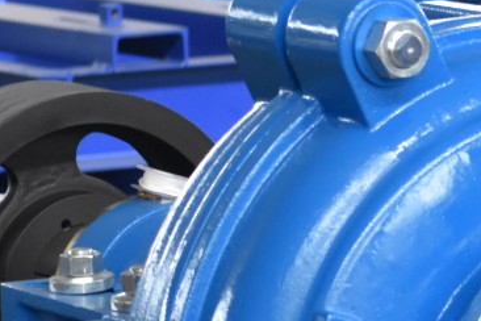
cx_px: 840
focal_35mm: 360
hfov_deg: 5.6
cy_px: 285
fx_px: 4812
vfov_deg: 3.8
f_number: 4
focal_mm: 55
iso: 1600
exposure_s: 1/60
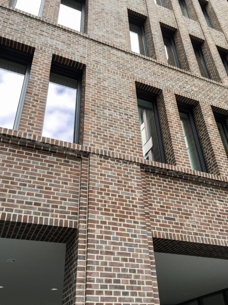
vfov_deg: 56.8
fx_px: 281
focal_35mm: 32
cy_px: 155
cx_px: 120
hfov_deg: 44.1
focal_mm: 4.15
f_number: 2.2
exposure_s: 1/271
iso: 32
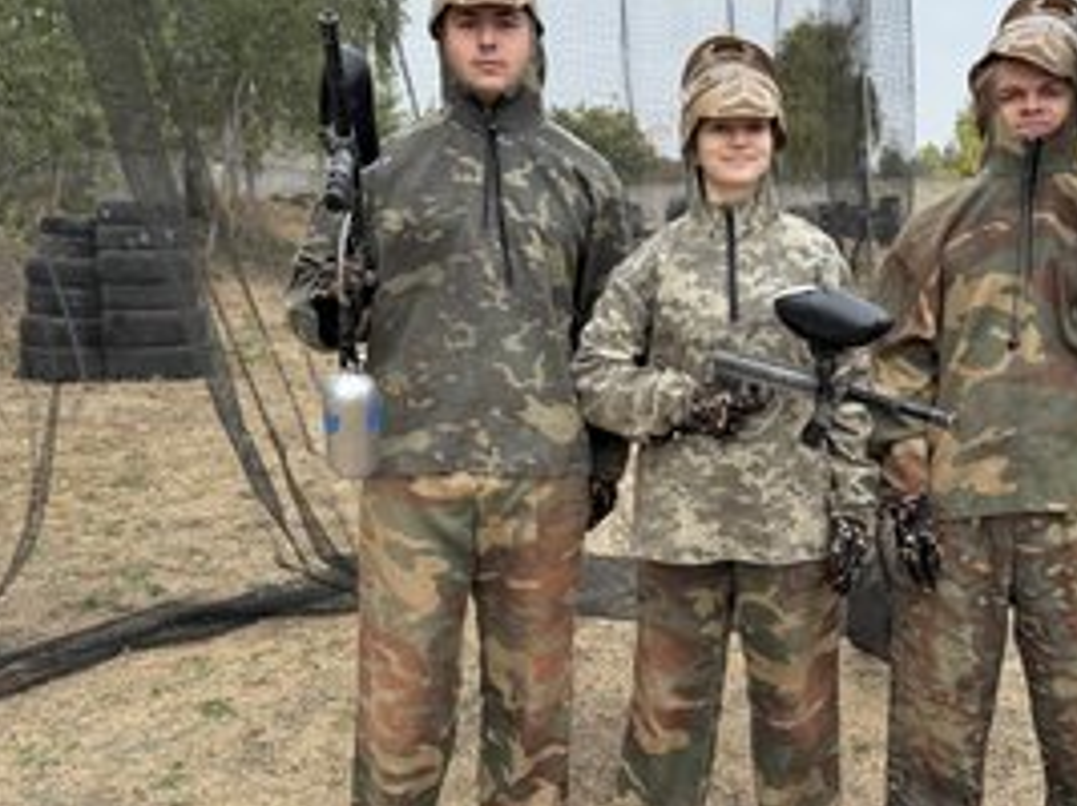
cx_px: 694
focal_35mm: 36
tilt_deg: -10.1
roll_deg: +1.7
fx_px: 1120
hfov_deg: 50.7
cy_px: 391
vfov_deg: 39.6
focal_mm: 6.76
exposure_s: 1/1059
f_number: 1.78
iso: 80
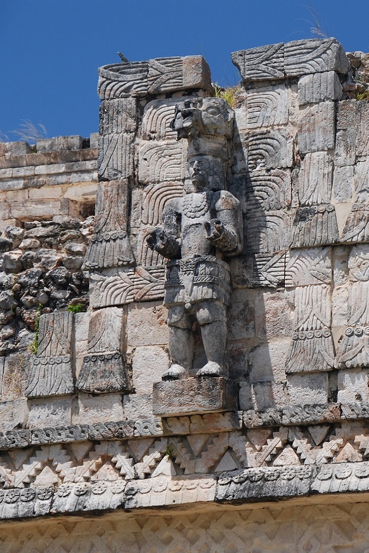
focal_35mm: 214
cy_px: 276
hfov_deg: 6.4
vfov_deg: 9.6
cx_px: 403
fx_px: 3286
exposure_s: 1/160
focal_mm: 95
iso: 200
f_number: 9
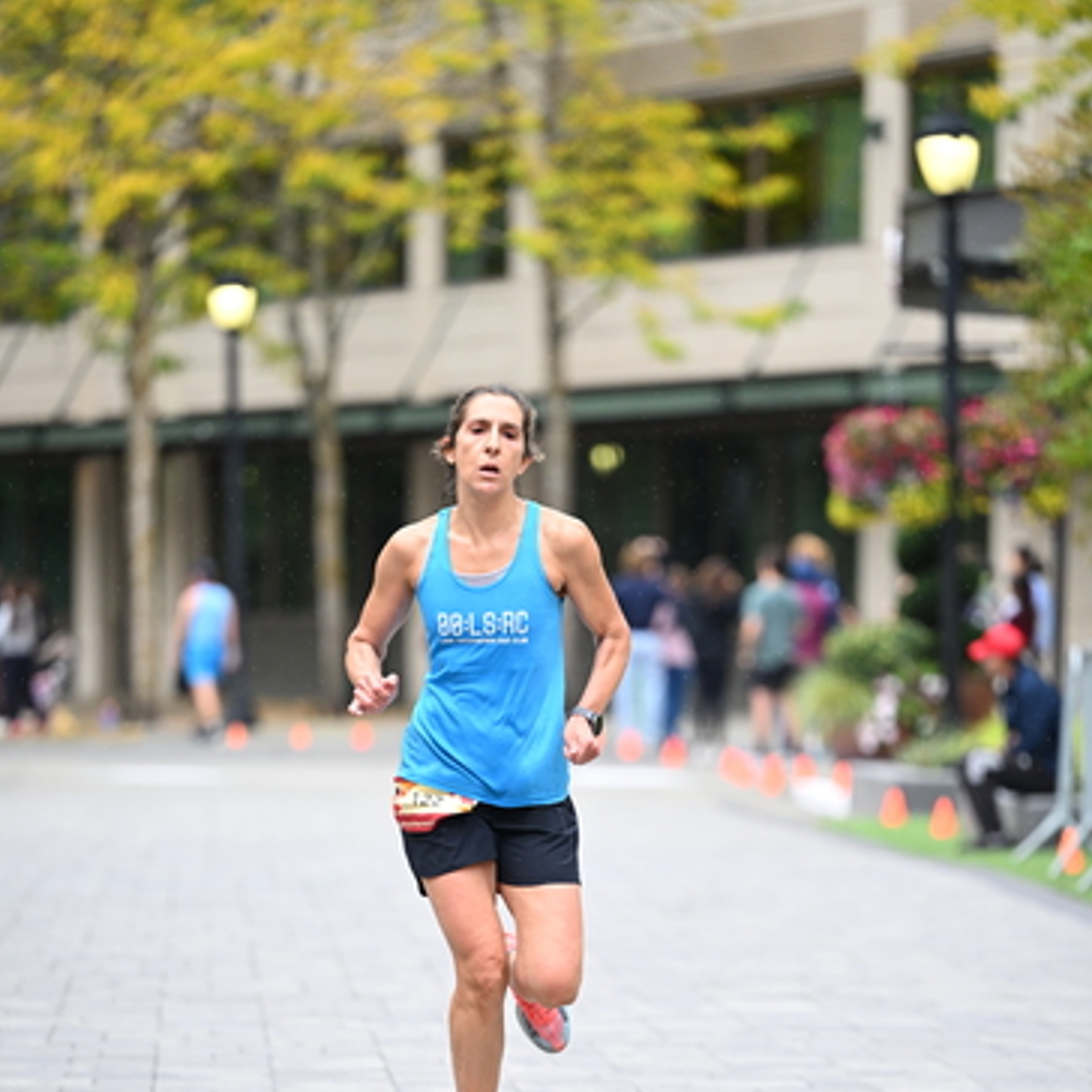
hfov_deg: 8.3
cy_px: 819
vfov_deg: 8.2
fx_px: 7566
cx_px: 544
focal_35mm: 212
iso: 1250
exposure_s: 1/1600
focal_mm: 165
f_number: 2.8
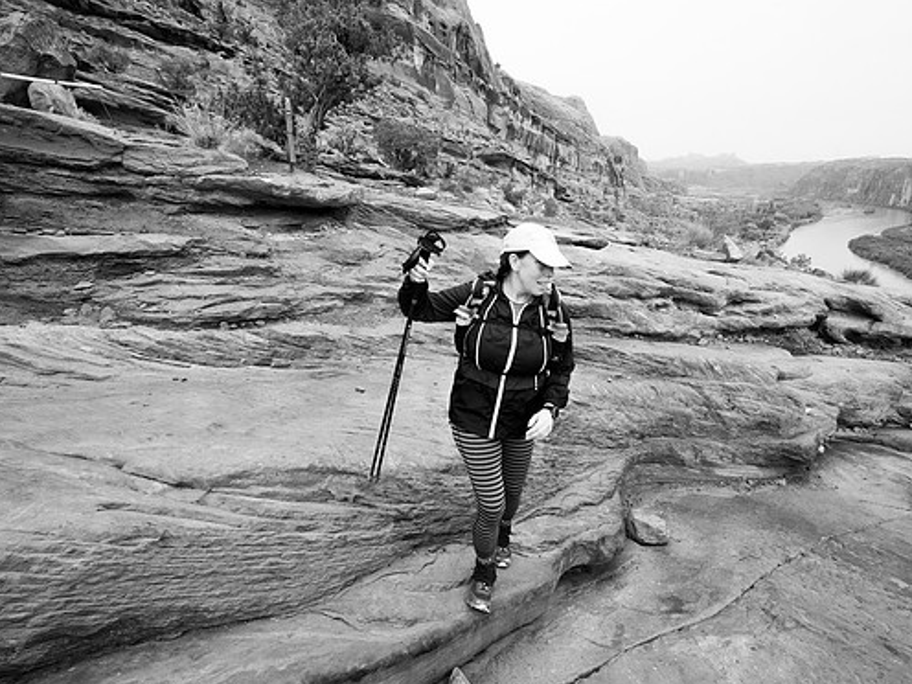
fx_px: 474
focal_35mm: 18
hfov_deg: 87.7
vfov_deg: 71.6
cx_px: 480
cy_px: 345
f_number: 10
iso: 5000
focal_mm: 16
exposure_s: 1/1000
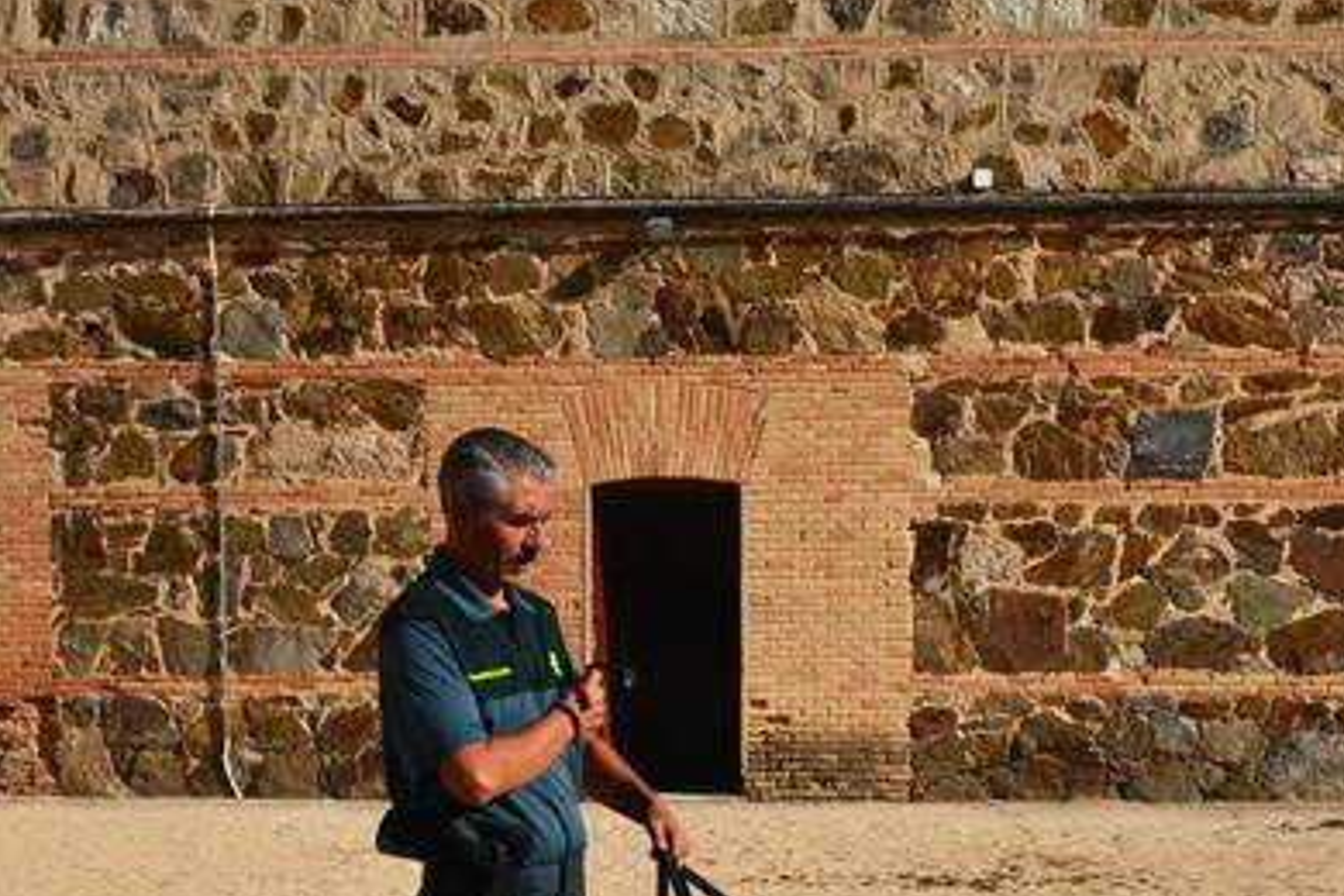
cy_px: 631
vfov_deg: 19.6
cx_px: 681
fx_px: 2576
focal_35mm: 69
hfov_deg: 29.2
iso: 250
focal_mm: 30
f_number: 10
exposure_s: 1/320
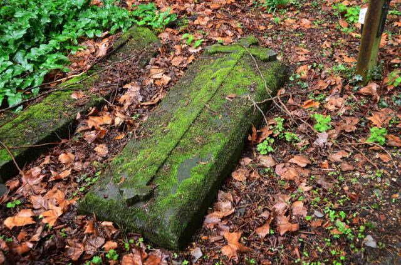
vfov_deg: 36.7
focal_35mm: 36
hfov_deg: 53.3
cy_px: 132
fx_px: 400
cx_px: 200
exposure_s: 1/30
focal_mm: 24
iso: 200
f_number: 3.8
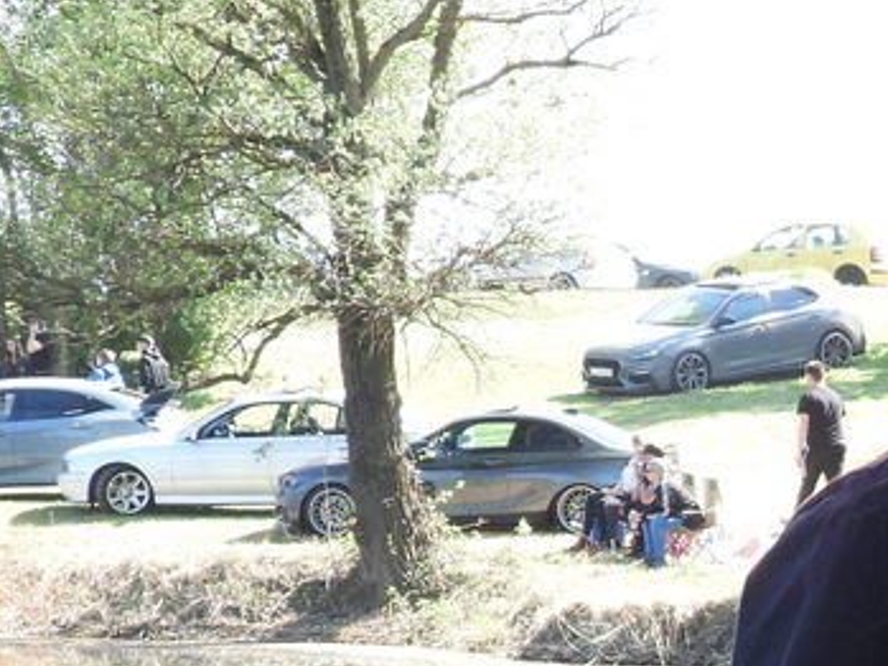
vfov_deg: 8.5
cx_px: 1402
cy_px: 834
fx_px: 4414
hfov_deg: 11.0
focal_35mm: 172
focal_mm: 9
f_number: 3.2
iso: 100
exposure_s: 1/160
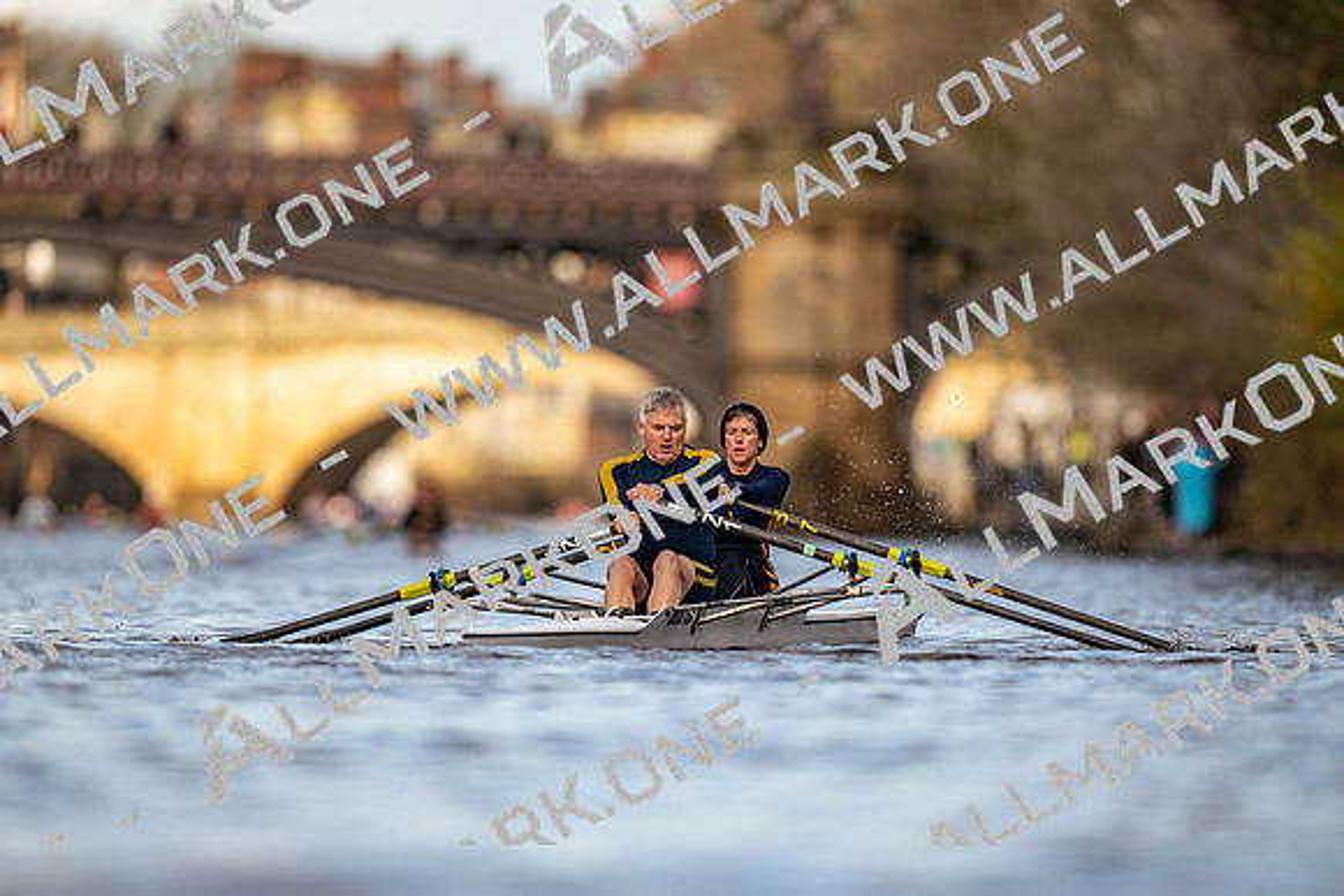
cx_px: 672
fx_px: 22404
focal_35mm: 600
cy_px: 448
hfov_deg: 3.4
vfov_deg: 2.3
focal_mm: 600
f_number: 4
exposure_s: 1/2500
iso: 560
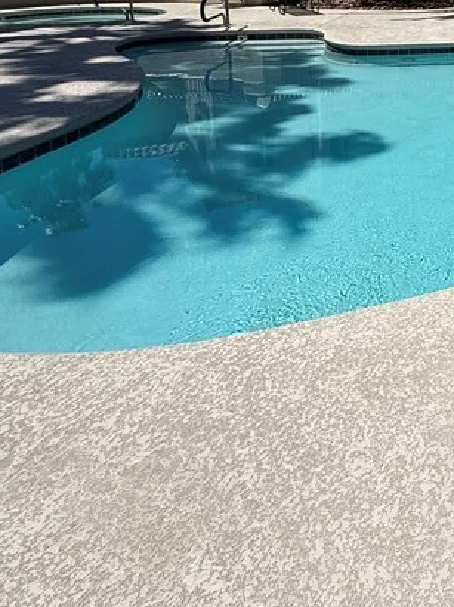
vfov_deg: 46.2
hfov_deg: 32.7
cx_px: 559
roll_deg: -1.7
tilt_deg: -7.0
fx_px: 613
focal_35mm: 35
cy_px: 34
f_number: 2.2
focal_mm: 2.22
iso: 50
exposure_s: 1/4425
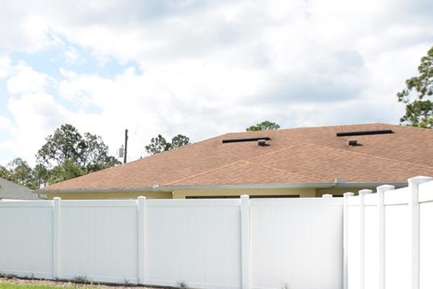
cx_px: -66
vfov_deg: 31.6
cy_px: 202
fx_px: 505
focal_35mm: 42
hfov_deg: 37.2
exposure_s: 1/200
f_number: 7.1
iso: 100
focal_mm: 10
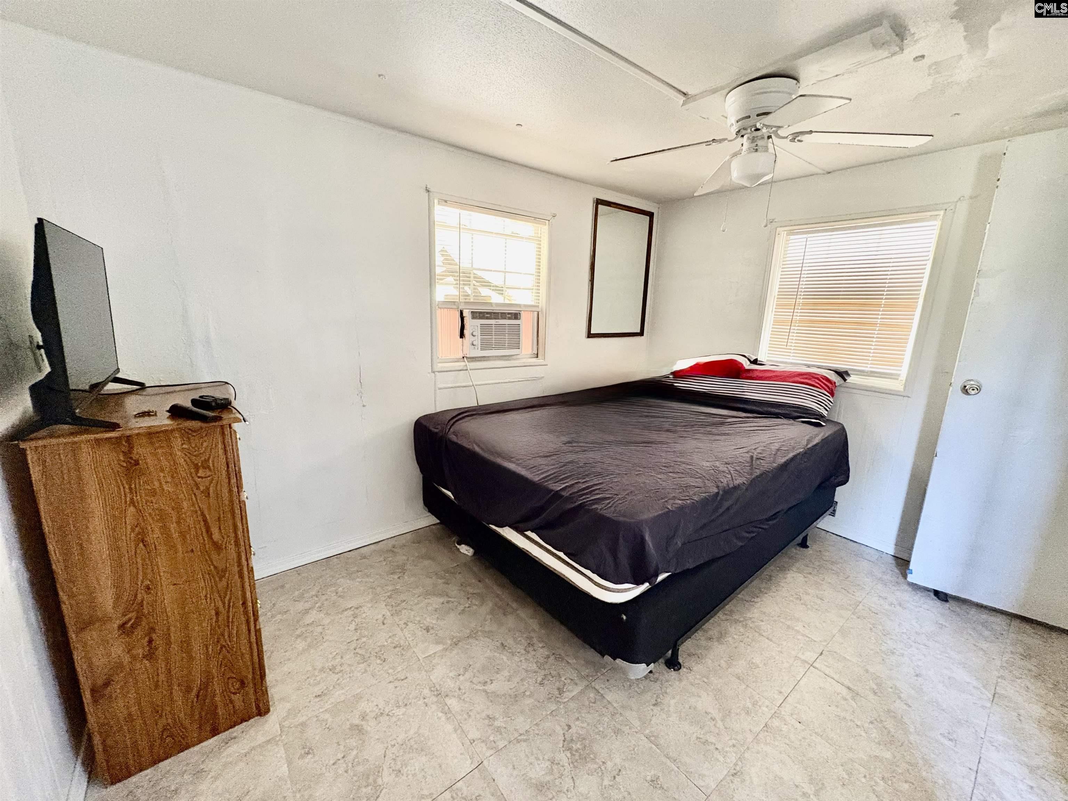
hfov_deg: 102.1
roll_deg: -2.2
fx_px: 432
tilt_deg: -11.4
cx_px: 534
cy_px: 400
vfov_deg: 85.7
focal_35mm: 14
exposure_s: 1/56
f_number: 2.2
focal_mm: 2.22
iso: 1000
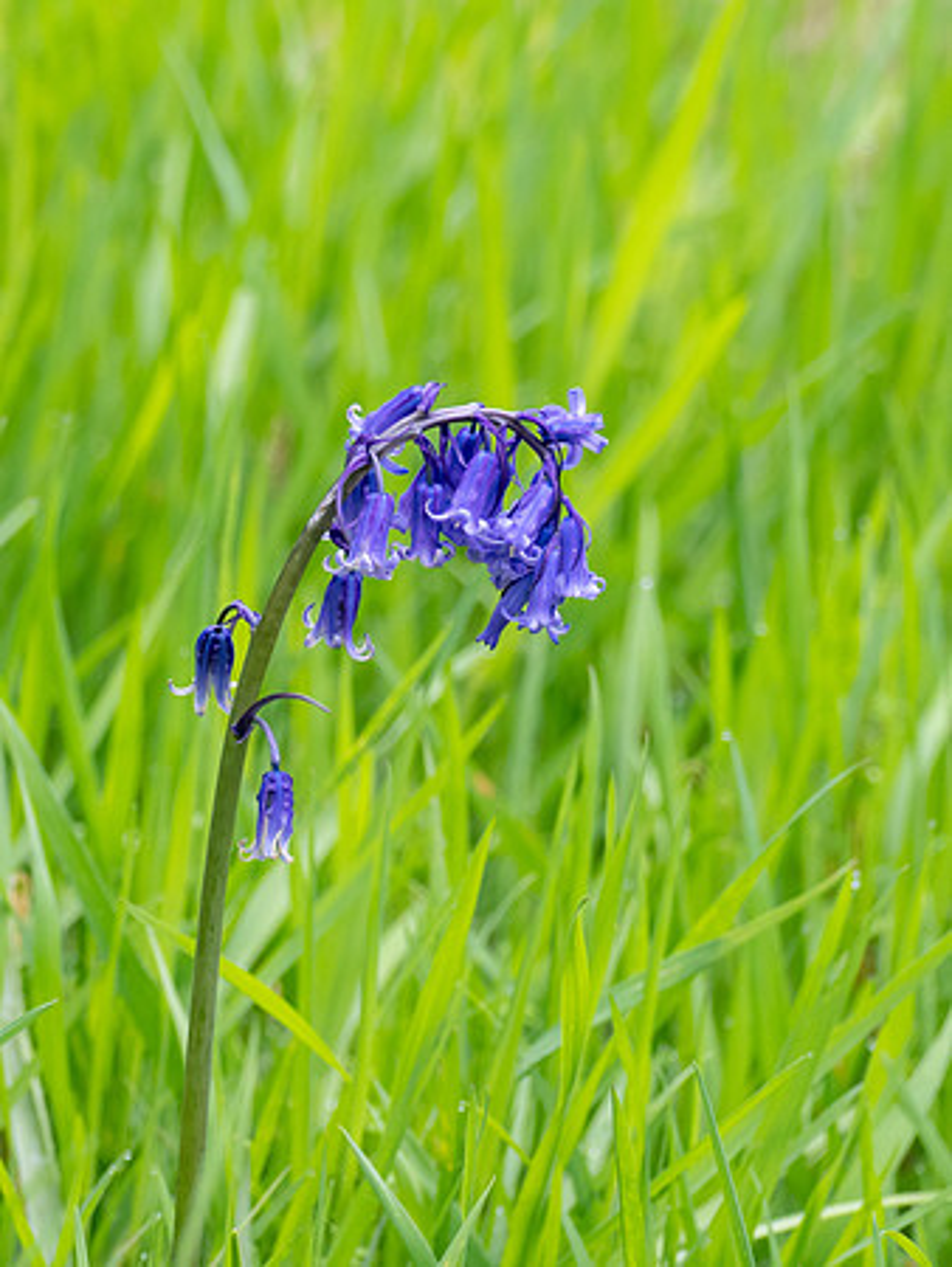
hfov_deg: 1.5
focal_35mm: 1004
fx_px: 36797
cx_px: 476
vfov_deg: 2.0
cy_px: 473
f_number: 4
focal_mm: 300
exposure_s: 1/500
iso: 500
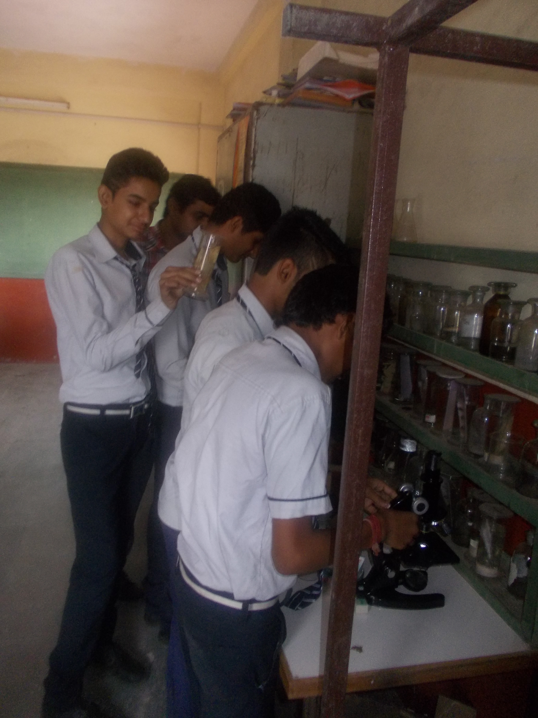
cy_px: 359
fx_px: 580
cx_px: 269
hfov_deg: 49.7
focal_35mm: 28
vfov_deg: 63.4
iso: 200
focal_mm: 4
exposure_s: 1/25
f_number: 2.7
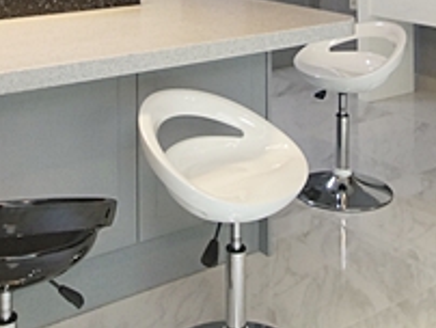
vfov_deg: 22.7
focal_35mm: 57
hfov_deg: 33.7
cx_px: 216
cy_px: -108
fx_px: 719
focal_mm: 10
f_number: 9
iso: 800
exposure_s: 1/30
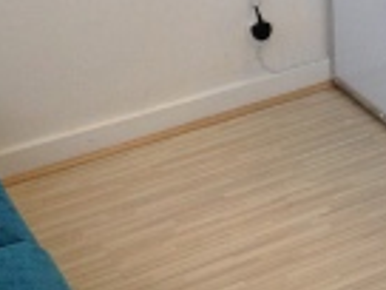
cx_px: 542
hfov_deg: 15.0
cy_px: -205
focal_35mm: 124
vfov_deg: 11.2
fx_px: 1383
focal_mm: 4.12
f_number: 2.4
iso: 80
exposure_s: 1/120
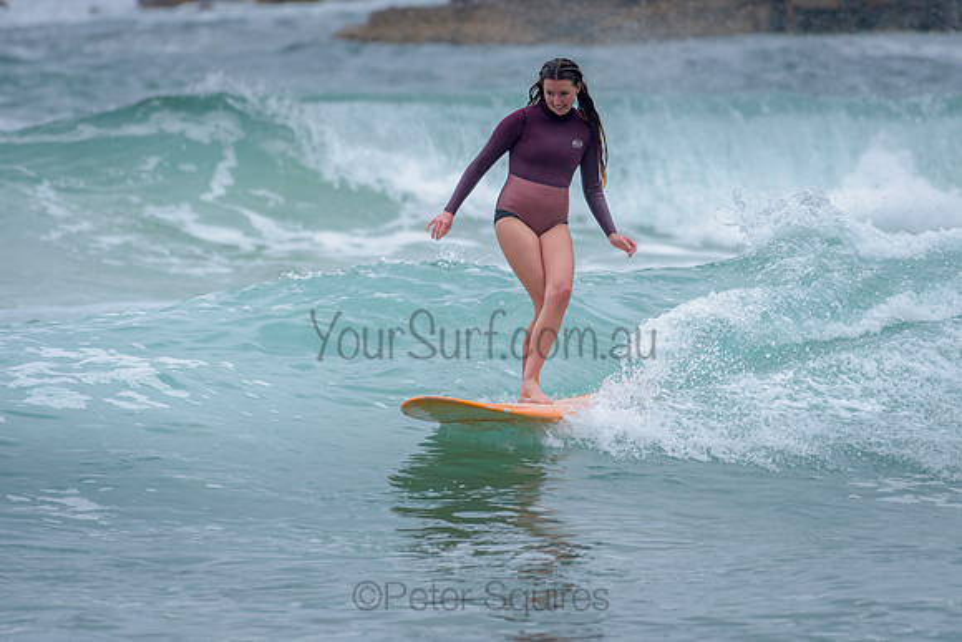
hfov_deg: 3.4
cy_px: 268
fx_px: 16390
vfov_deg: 2.2
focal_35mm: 613
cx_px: 589
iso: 360
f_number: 5.6
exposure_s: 1/800
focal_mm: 500
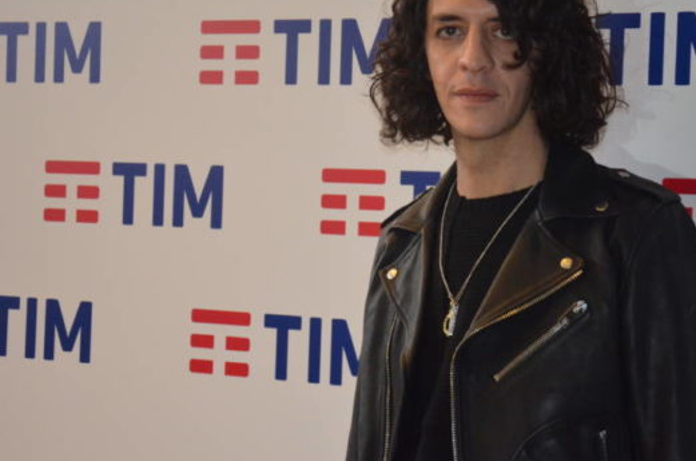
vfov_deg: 11.9
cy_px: 184
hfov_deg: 17.8
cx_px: 481
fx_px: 2219
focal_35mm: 115
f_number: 5
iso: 2500
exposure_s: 1/60
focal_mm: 52
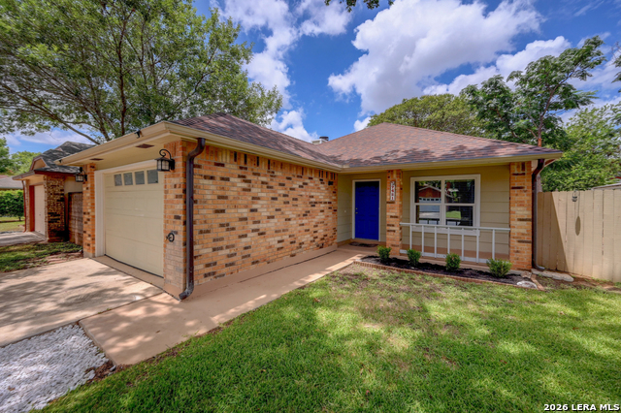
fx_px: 241
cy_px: 206
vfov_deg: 81.1
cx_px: 310
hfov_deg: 104.3
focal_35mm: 14
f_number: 8
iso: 1600
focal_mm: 14
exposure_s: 1/4000
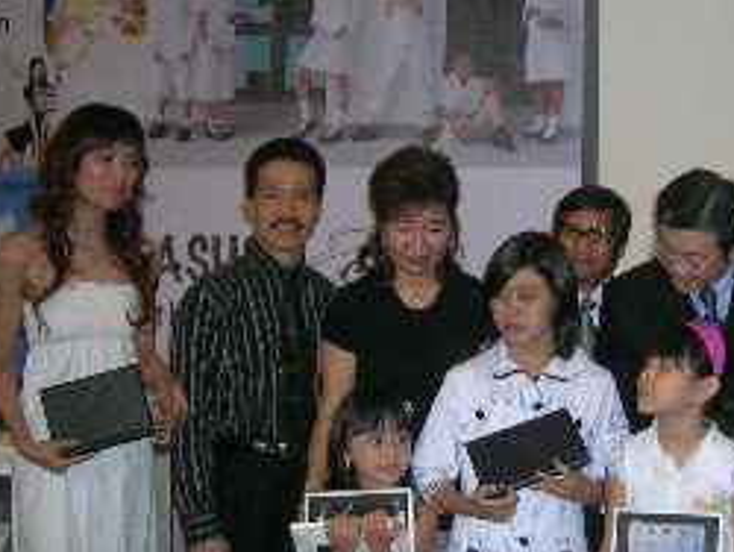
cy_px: 297
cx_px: 540
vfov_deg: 26.1
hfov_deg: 33.7
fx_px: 1189
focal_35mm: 56
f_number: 2.8
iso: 123
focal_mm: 5.4
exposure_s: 1/60.1
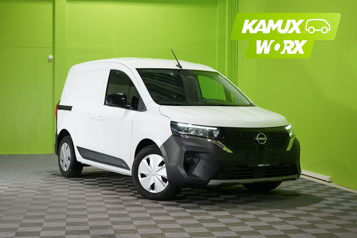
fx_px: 575
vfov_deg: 23.4
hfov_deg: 34.5
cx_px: 178
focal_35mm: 58
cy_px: 119
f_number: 5.6
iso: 800
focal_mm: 58
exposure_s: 1/30
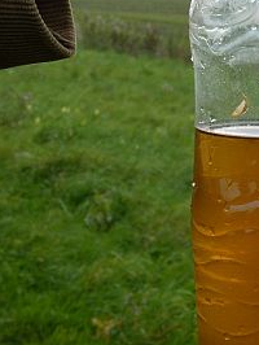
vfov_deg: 12.8
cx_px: 216
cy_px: 191
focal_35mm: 154
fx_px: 1534
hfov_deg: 9.6
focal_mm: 16.1
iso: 80
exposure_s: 1/250
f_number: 4.5
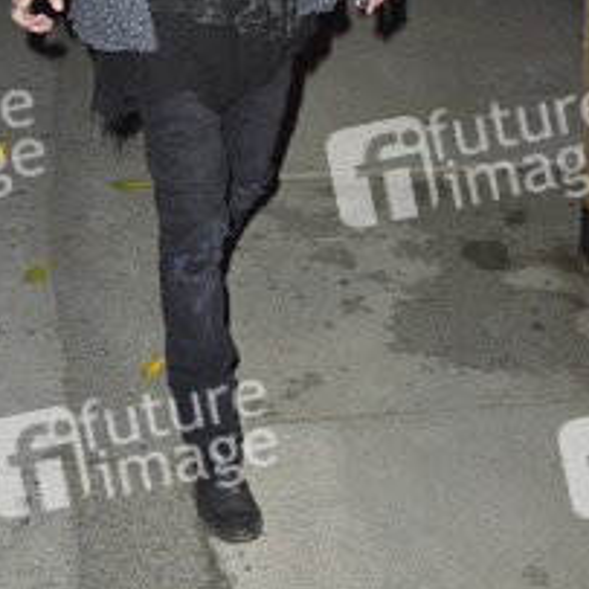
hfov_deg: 29.9
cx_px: 213
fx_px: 1097
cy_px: 15
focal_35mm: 57
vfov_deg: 28.4
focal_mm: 34
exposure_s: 1/250
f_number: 6.3
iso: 500
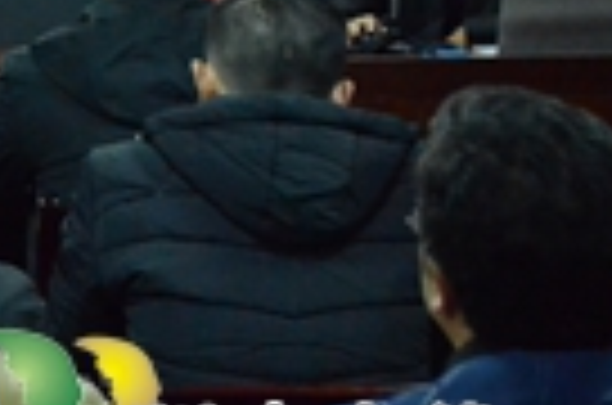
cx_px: -428
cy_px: -110
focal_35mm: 220
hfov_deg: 9.0
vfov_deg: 6.2
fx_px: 3731
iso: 6400
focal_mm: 40
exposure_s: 1/200
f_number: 7.1
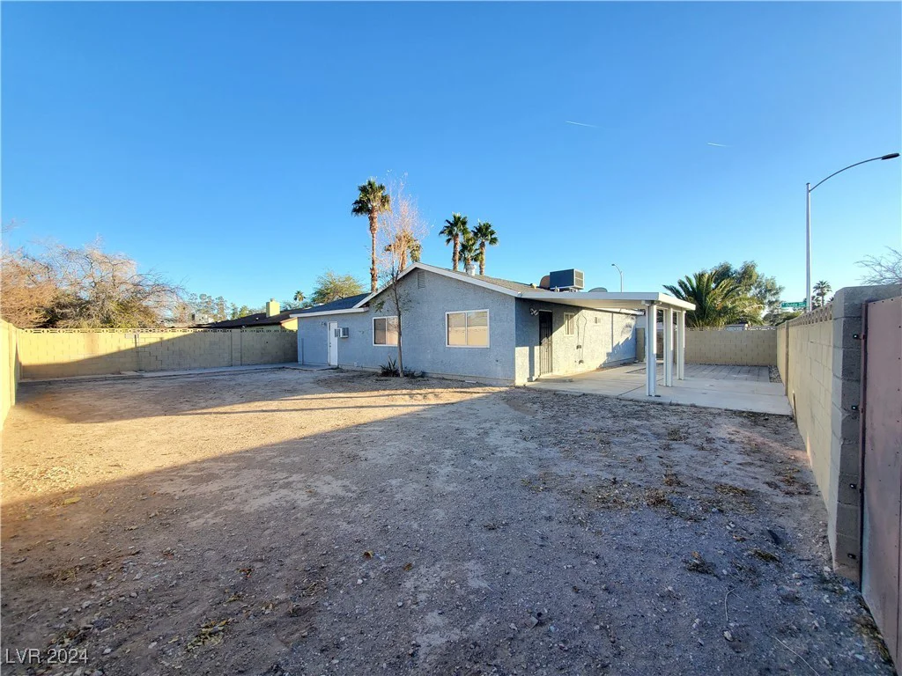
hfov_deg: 106.2
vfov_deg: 89.9
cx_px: 451
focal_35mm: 13
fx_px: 339
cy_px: 338
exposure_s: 1/440
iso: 50
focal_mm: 1.8
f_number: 2.2
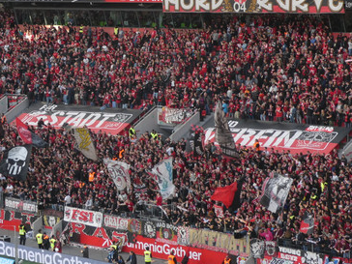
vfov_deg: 12.0
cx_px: 114
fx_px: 1251
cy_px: 78
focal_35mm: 123
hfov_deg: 16.0
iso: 100
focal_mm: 12.5
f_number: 4.5
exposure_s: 1/80
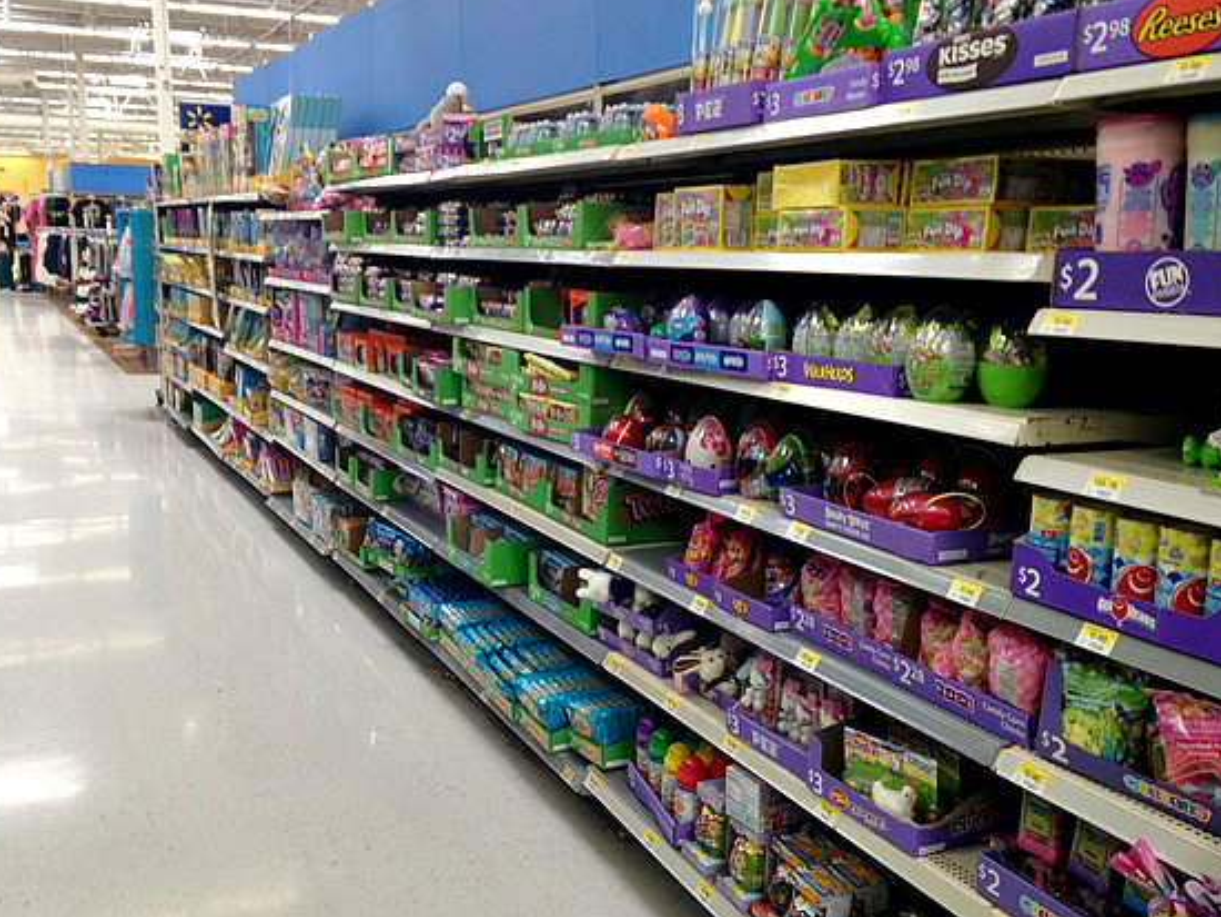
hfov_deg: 51.3
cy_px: 462
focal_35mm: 36
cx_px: 564
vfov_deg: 39.7
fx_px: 1270
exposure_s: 1/20
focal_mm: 4.12
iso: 64
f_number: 2.4
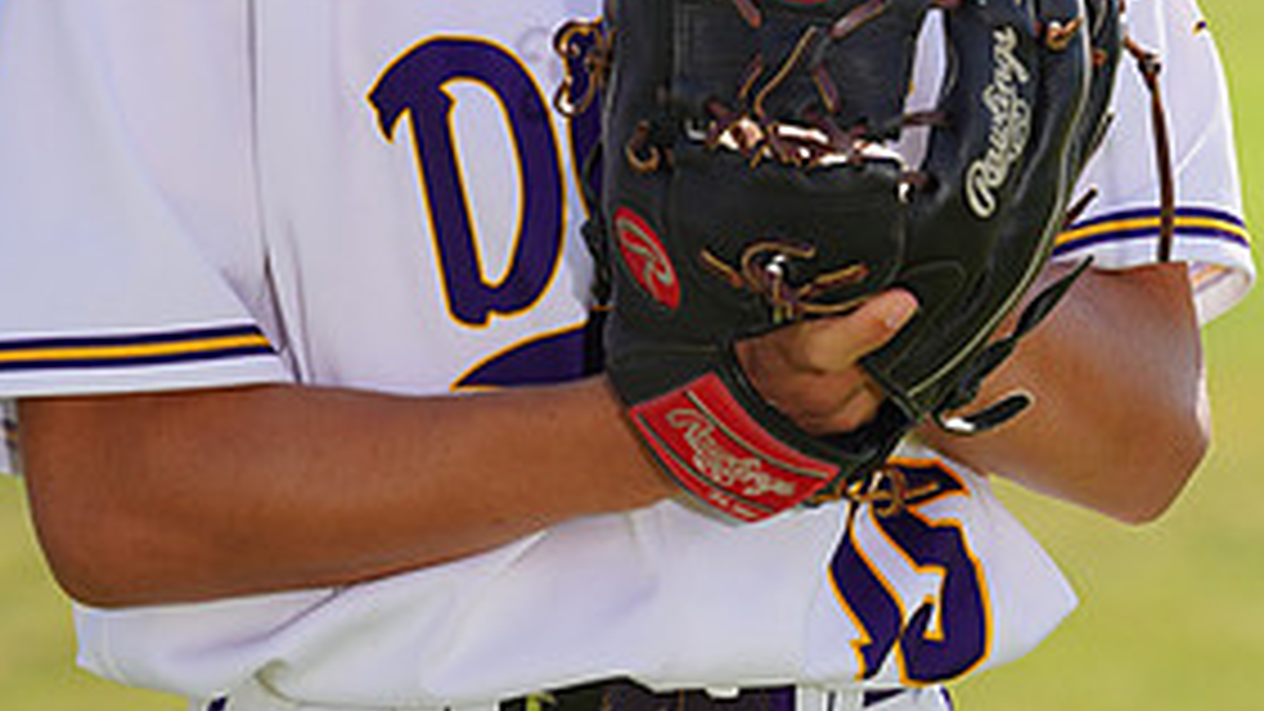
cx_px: 562
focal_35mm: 597
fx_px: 20007
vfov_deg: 2.0
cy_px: -166
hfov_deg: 3.6
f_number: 8
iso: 100
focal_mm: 276
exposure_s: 1/250
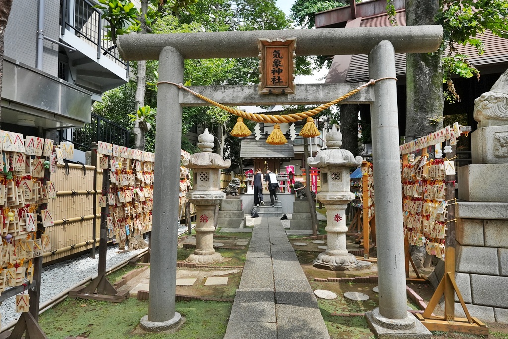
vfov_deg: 59.5
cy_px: 170
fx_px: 296
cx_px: 254
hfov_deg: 81.2
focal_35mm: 21
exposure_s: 1/1250
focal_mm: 14
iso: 1600
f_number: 8
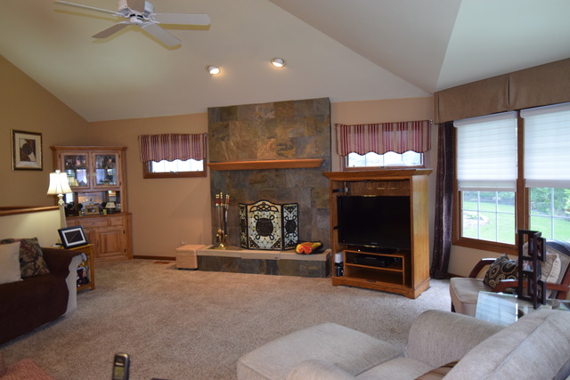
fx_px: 380
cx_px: 285
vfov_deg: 53.2
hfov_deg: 73.7
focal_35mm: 24
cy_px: 190
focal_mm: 16
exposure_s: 1/60
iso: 900
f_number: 2.8
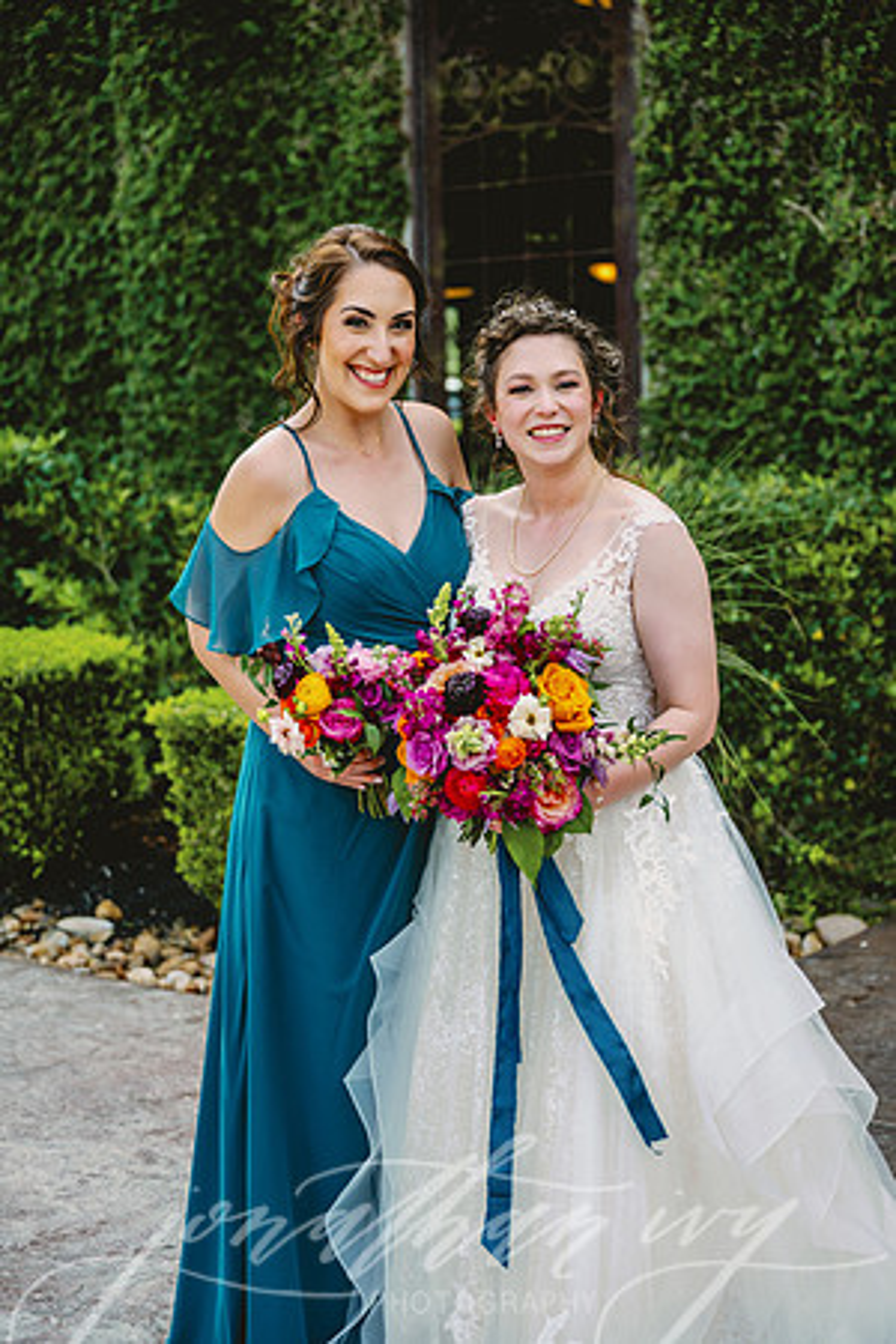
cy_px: 672
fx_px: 2277
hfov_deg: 22.3
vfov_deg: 32.9
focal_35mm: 61
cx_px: 448
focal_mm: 61
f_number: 2.8
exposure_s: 1/250
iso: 50
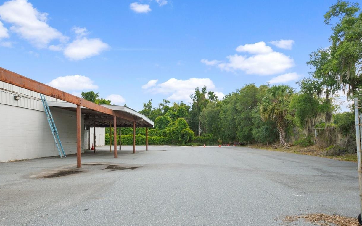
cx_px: 185
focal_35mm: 24
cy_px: 136
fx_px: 237
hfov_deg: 74.8
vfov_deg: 50.7
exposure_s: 1/250
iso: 250
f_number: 7.1
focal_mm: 12
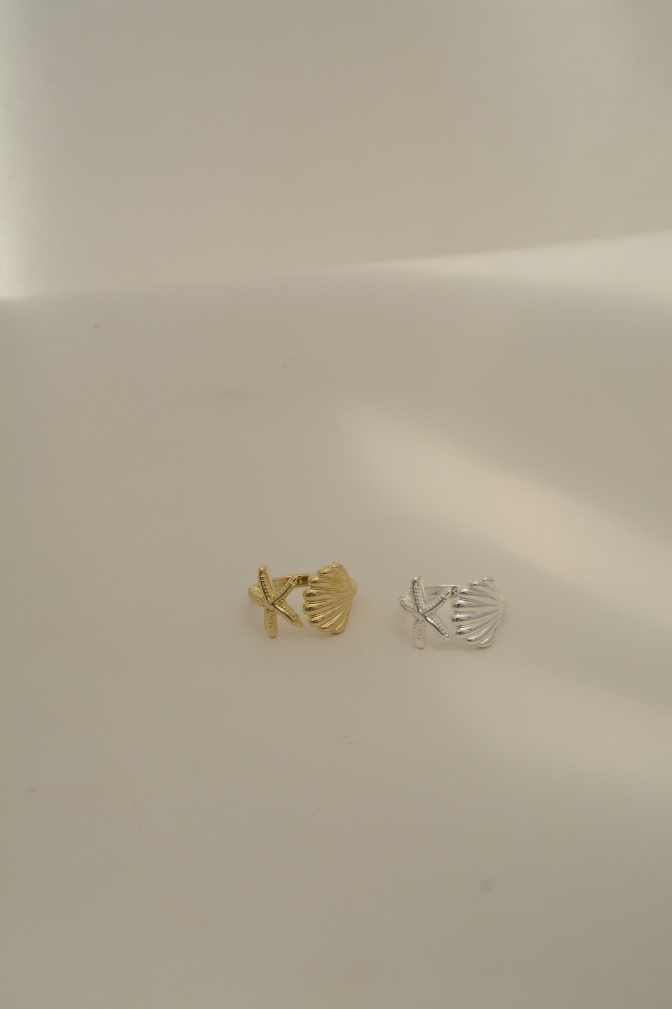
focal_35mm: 84
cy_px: 504
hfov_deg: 16.3
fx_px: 2352
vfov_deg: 24.2
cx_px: 336
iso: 500
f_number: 11
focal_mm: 56
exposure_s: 1/2000
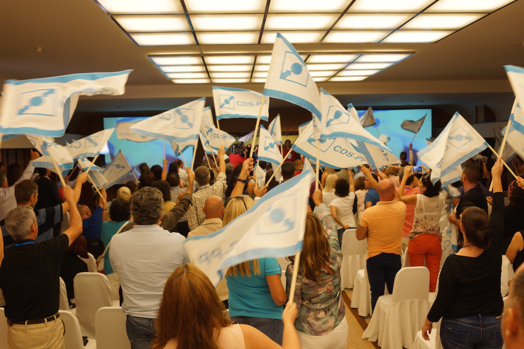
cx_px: 262
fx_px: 524
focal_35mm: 36
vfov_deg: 36.9
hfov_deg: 53.1
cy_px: 174
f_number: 3.2
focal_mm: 24
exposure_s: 1/80
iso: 500
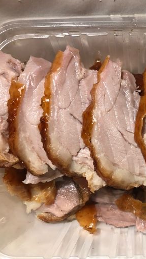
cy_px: 127
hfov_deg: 25.8
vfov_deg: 47.4
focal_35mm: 43
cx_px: 157
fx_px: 296
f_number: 1.8
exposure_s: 1/25
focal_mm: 3.99
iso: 32
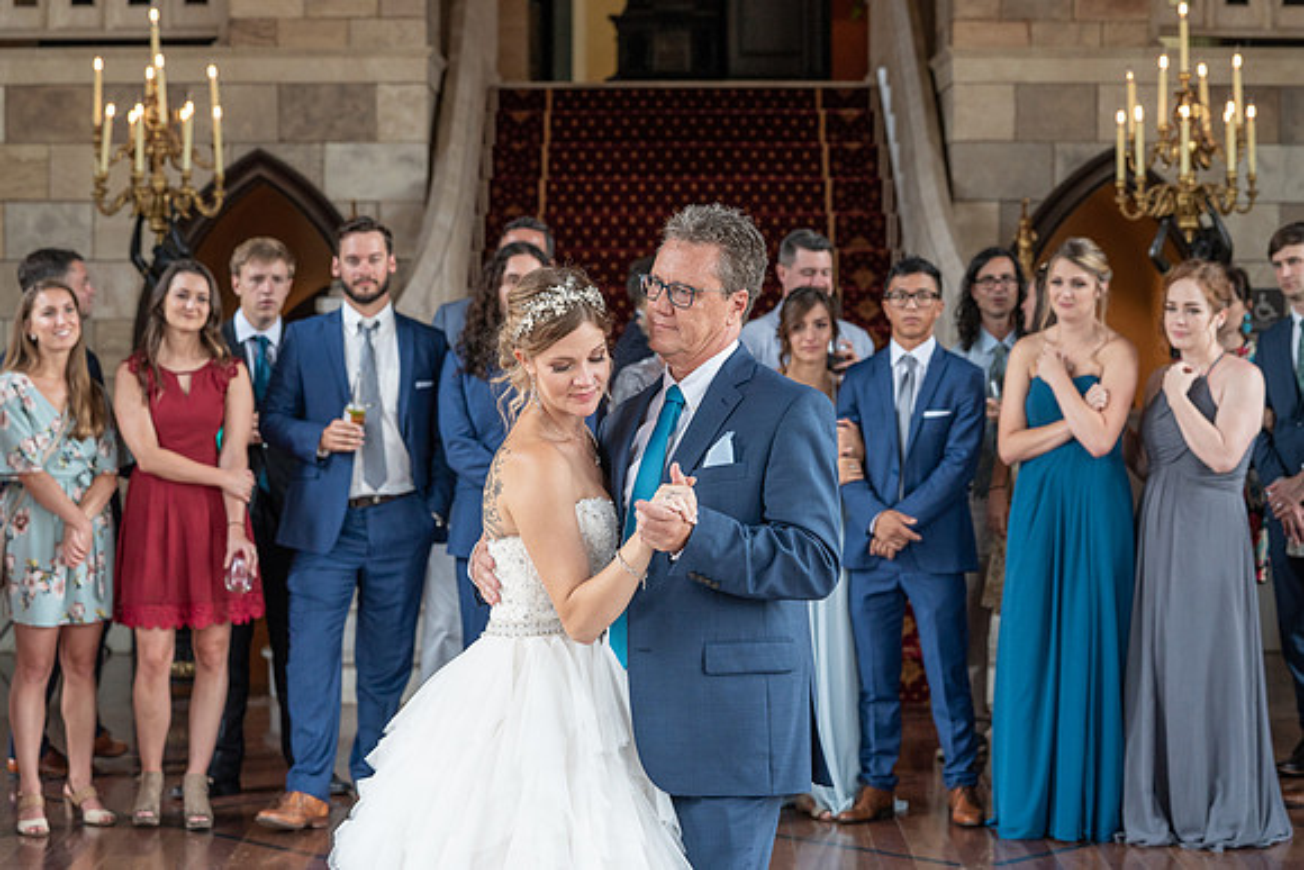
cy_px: 421
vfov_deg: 16.3
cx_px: 679
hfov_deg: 24.2
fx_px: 3042
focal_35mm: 84
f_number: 5
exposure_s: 1/250
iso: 1000
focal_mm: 80
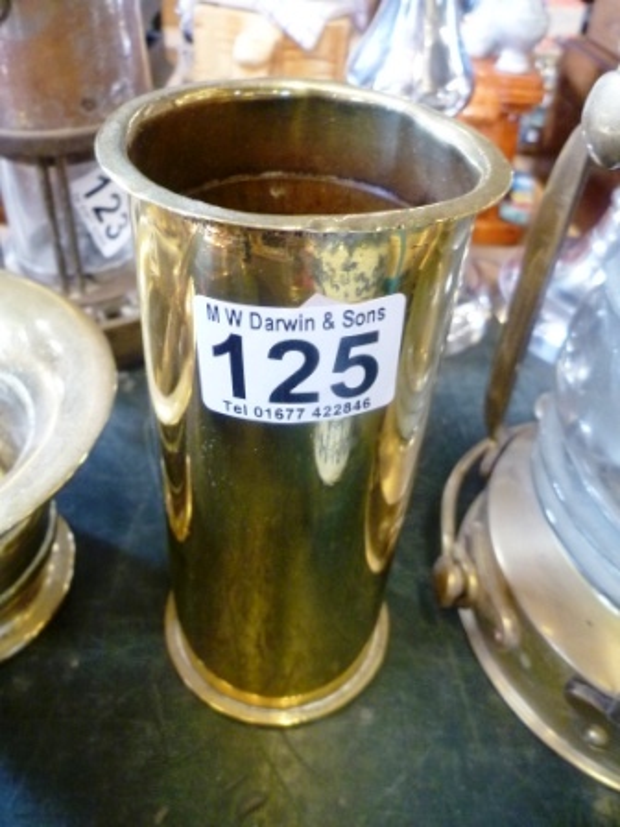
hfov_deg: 49.7
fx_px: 669
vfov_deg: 63.4
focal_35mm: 28
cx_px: 310
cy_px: 414
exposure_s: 1/25
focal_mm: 5
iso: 400
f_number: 2.8
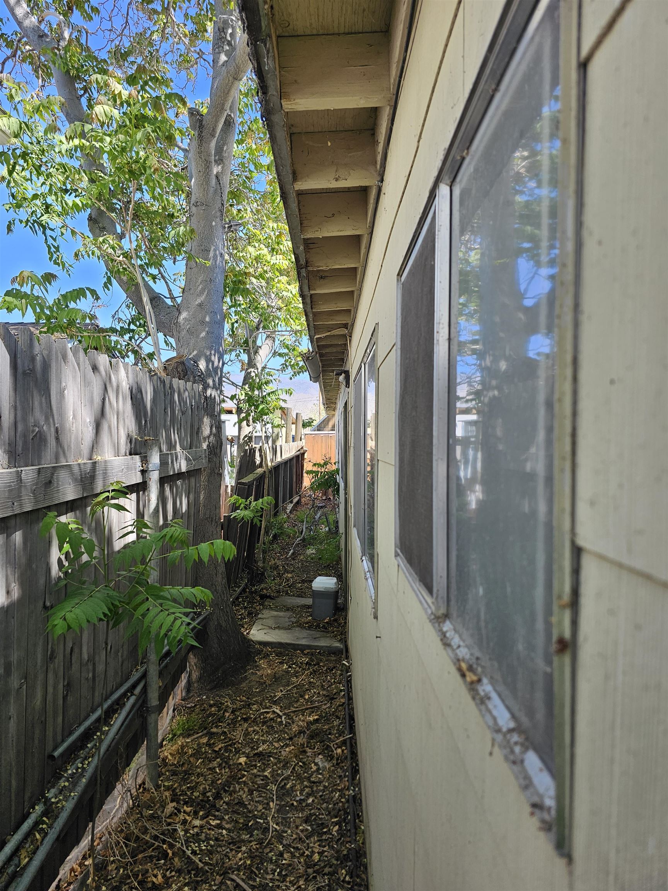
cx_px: 334
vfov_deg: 73.9
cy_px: 446
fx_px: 592
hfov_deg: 58.9
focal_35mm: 23
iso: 25
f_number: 1.7
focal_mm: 6.3
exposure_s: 1/180
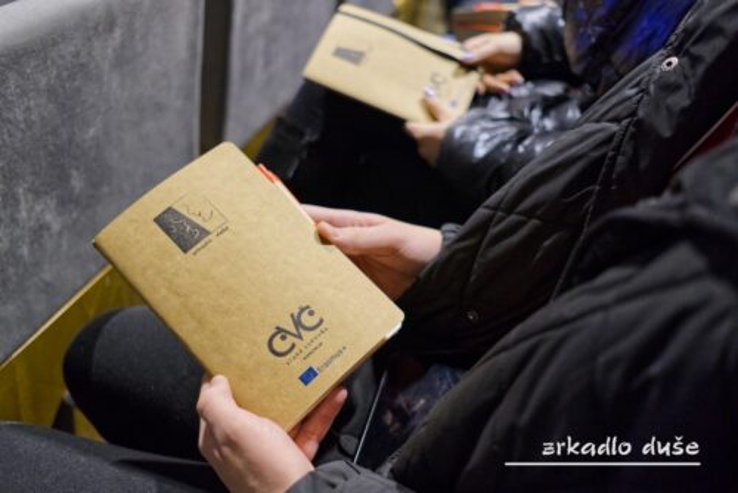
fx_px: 718
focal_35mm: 35
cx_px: 369
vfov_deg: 37.9
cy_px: 246
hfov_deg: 54.4
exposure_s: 1/160
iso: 3200
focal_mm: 23
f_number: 2
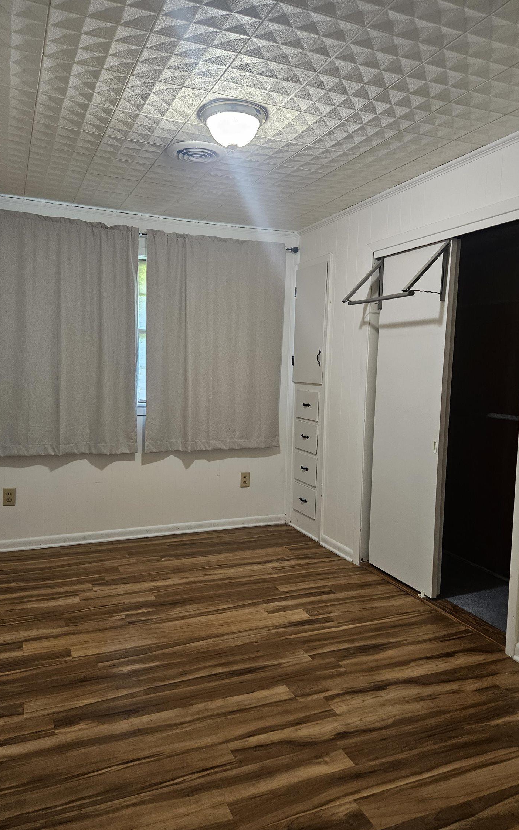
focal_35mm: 25
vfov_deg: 72.5
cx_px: 238
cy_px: 418
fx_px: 566
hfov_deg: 49.2
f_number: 1.8
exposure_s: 1/120
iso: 320
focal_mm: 5.4
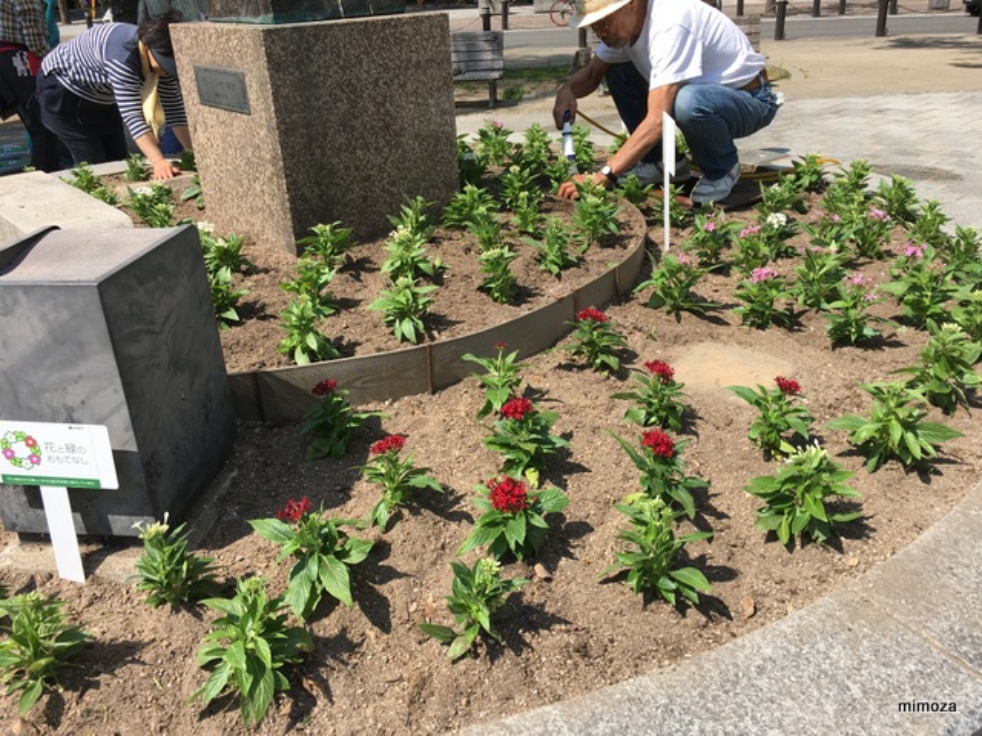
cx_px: 491
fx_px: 823
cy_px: 368
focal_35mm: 29
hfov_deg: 61.7
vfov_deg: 48.2
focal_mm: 4.15
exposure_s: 1/1131
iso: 25
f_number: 2.2
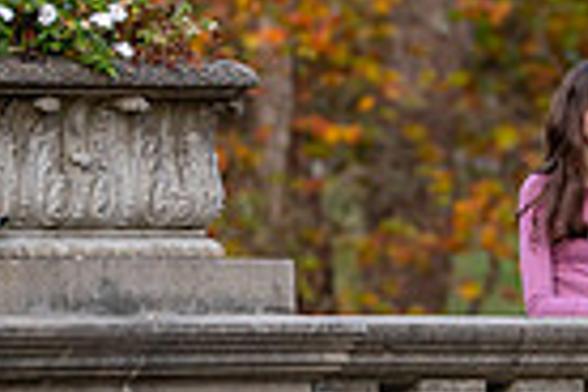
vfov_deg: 2.6
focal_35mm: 534
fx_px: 8721
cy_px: 464
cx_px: 626
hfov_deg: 3.9
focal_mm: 120
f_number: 3.2
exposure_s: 1/500
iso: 400
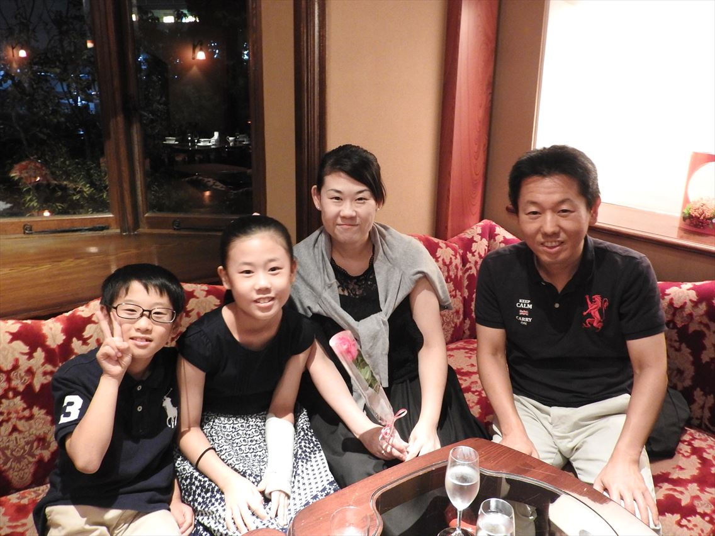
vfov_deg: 46.8
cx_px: 358
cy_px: 268
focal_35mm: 30
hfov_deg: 60.0
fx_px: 620
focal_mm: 5.4
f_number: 3.5
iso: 800
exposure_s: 1/4
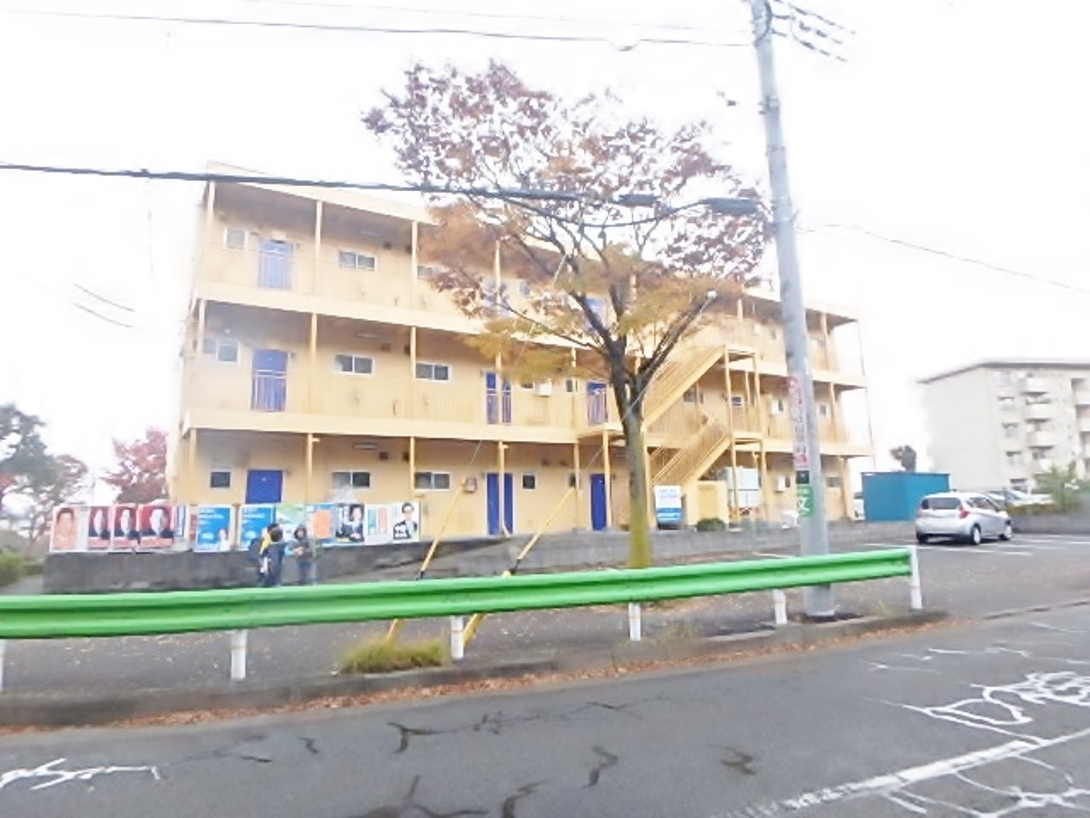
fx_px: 661
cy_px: 409
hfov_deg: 79.0
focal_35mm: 21
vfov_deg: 63.4
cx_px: 545
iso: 500
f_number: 3.5
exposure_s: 1/30
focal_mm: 3.7
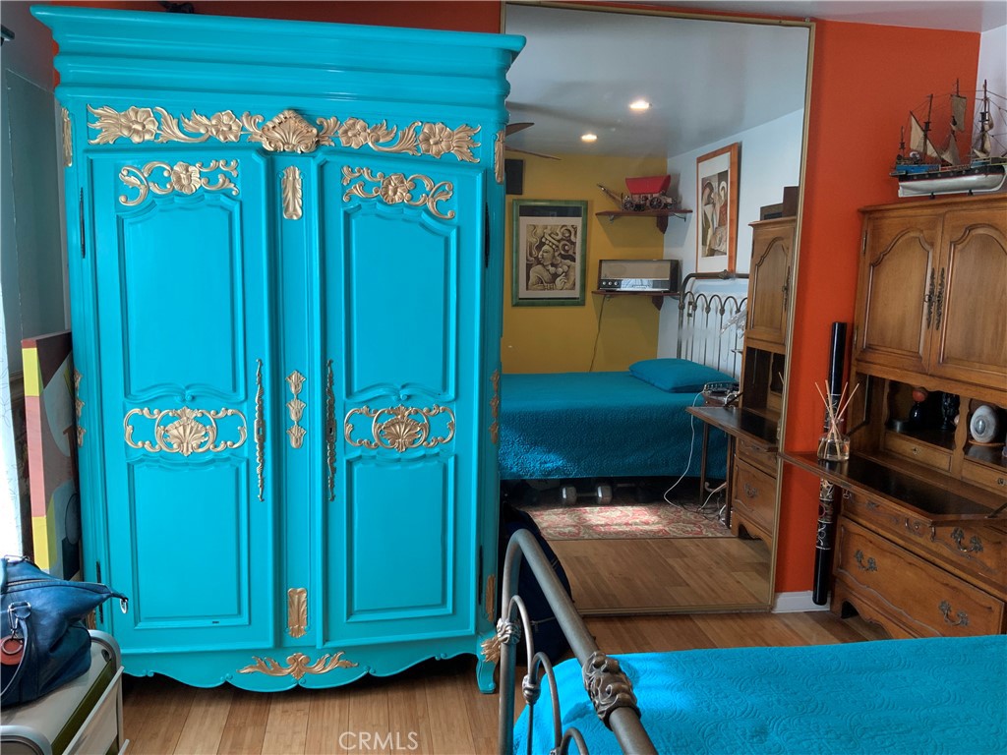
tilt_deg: -7.8
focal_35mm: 29
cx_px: 504
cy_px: 378
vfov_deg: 48.2
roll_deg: -1.4
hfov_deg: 61.7
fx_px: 844
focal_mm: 3
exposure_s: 1/60
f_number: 1.8
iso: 50
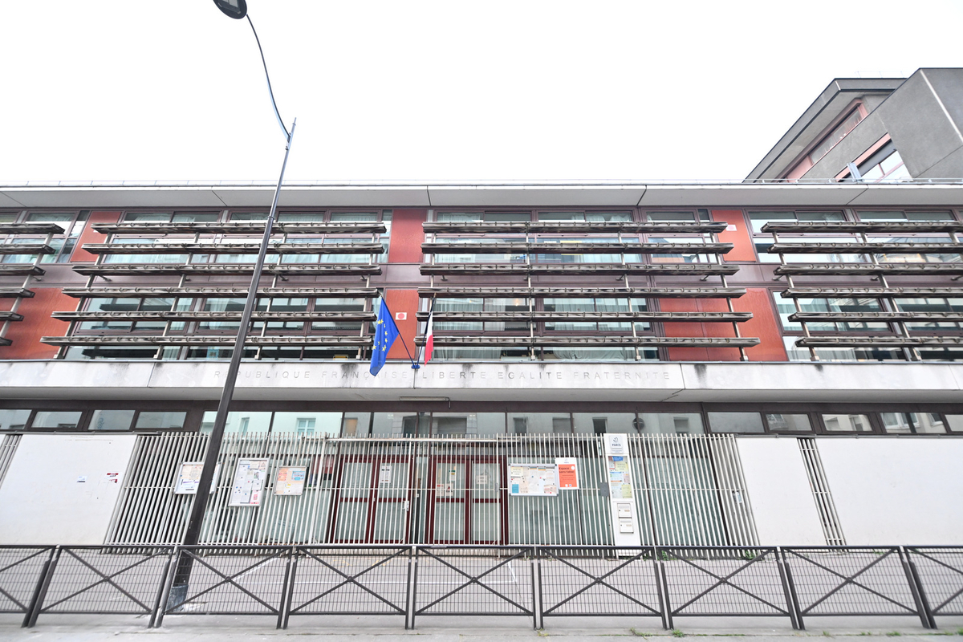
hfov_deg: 104.3
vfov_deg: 81.2
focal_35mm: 14
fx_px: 374
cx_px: 482
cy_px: 321
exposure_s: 1/100
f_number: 3.5
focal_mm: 14
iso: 2200
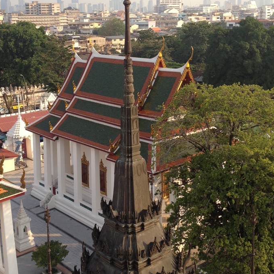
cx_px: 136
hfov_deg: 31.1
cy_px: 106
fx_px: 493
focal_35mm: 55
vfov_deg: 31.0
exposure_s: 1/635
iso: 64
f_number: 2.4
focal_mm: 4.28
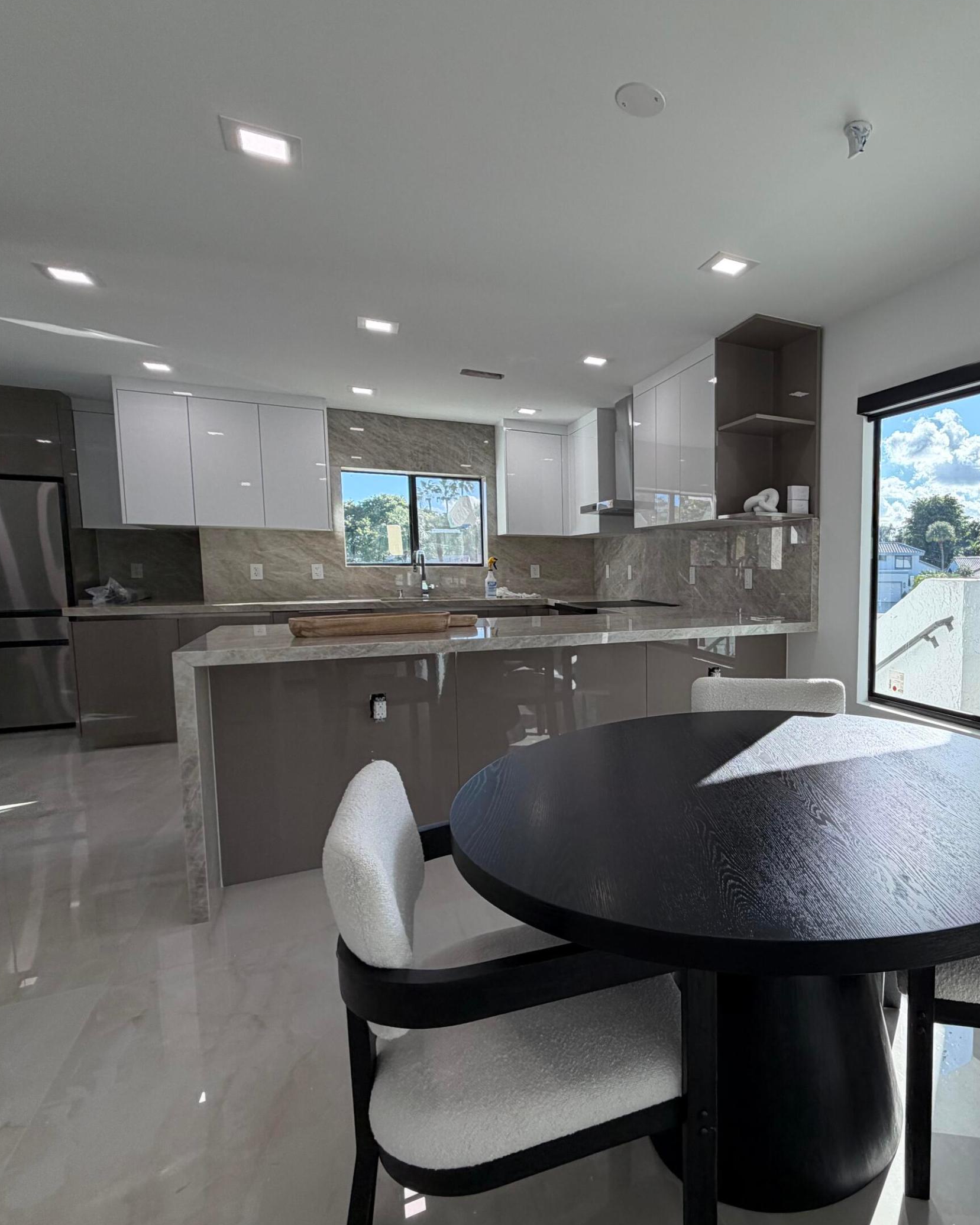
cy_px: 631
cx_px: 752
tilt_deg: -3.0
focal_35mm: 19
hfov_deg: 65.8
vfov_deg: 83.3
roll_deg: +0.2
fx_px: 689
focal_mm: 2.22
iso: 50
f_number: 2.2
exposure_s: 1/224
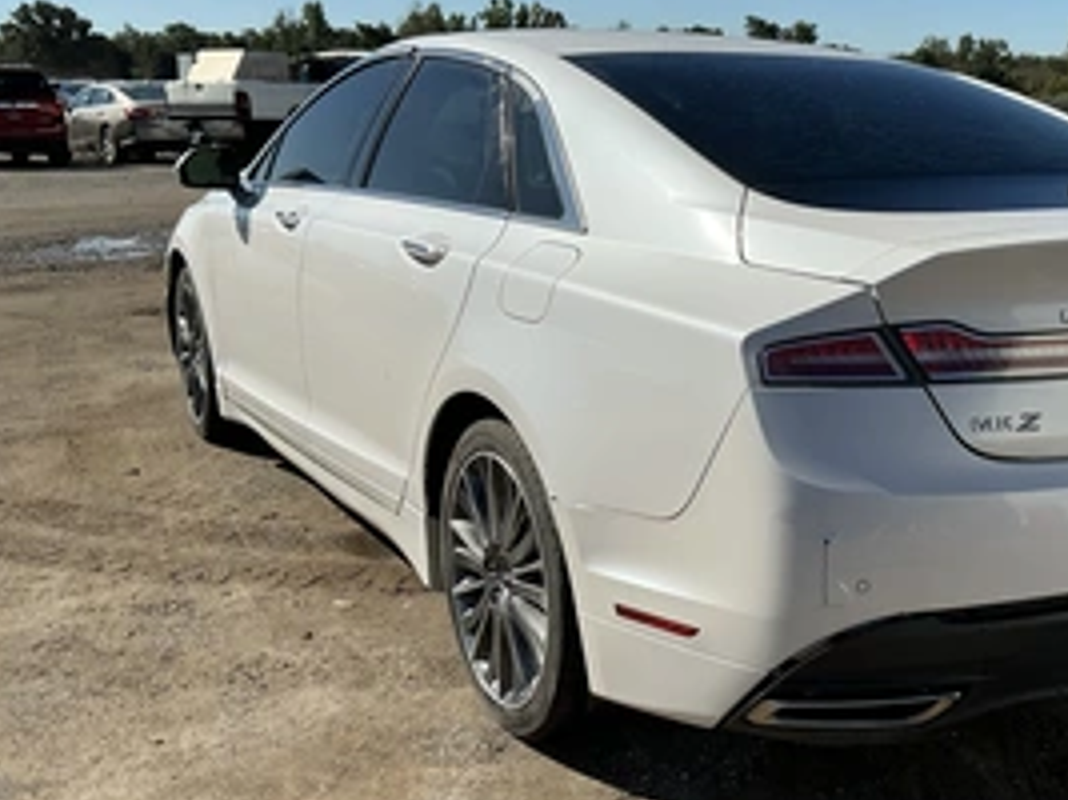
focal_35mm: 42
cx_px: 780
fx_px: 1295
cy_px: 404
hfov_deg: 43.6
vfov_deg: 34.3
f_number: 1.8
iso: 25
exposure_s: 1/3534
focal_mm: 3
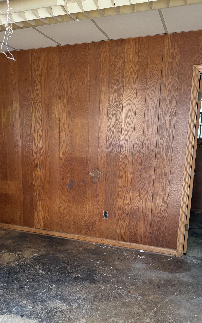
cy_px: 200
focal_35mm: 33
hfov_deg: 38.1
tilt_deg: -11.3
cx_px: 77
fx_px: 291
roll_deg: -2.1
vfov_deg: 57.5
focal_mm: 6.76
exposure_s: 1/60
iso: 250
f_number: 1.78
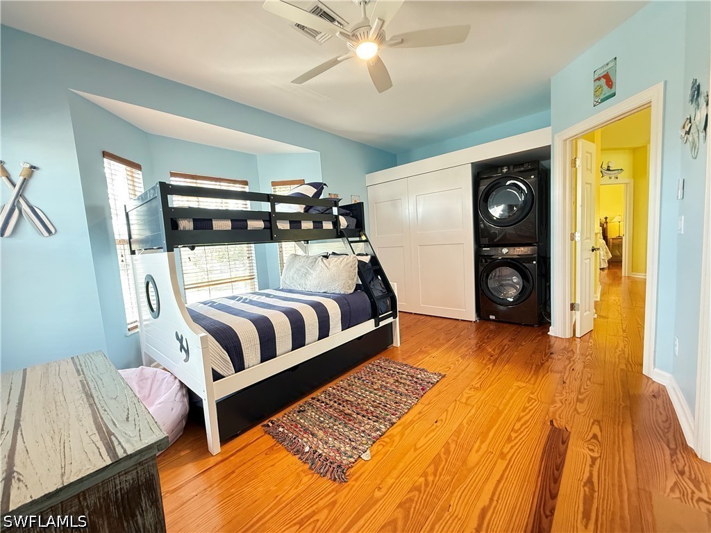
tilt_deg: -4.5
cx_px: 356
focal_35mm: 14
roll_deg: +3.9
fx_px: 288
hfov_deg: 102.1
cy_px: 266
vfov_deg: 85.7
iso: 640
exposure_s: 1/60
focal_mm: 2.22
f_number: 2.2
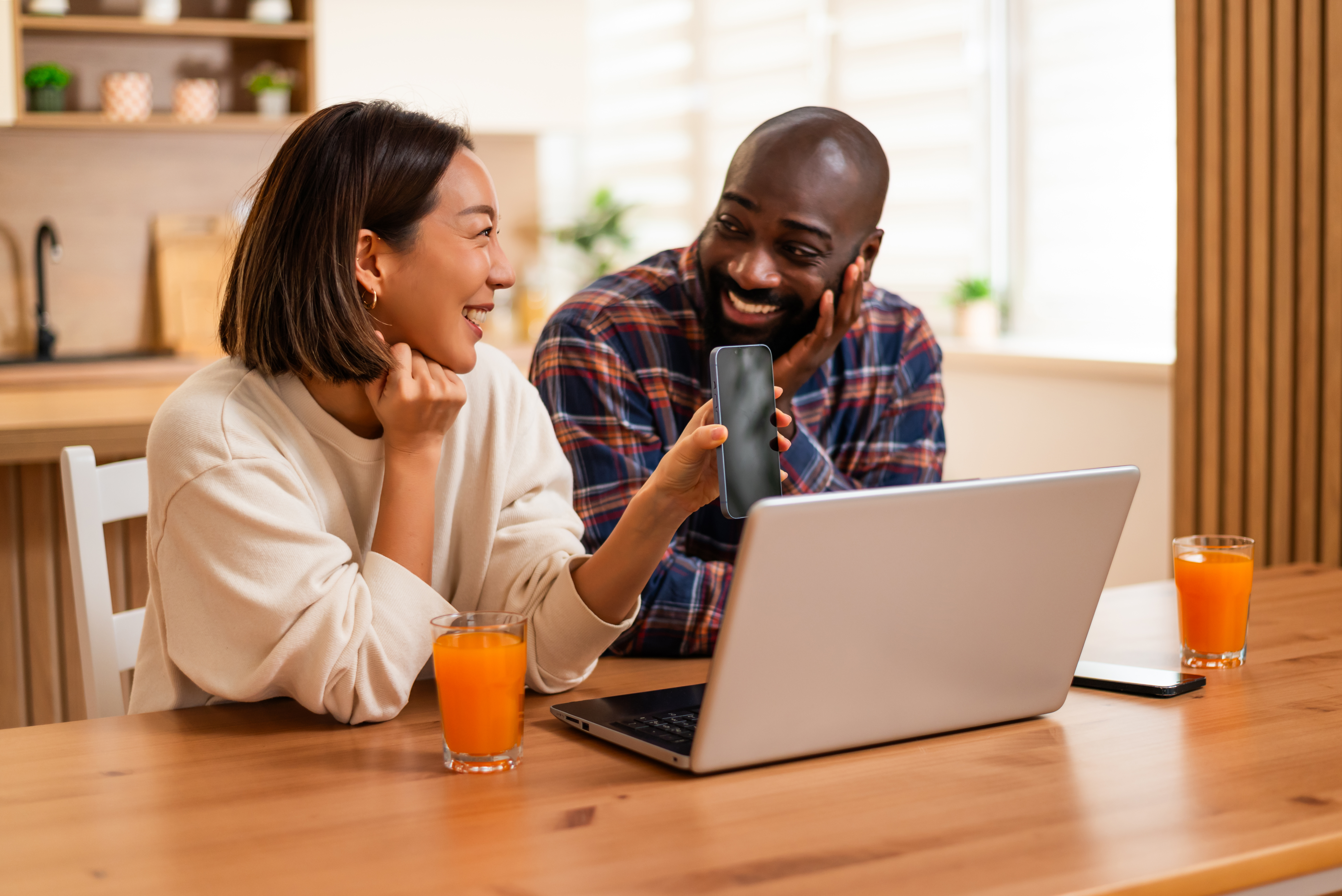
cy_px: 448
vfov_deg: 27.0
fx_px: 1865
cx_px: 671
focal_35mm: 50
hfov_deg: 39.6
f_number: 2
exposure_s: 1/160
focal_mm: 50
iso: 400
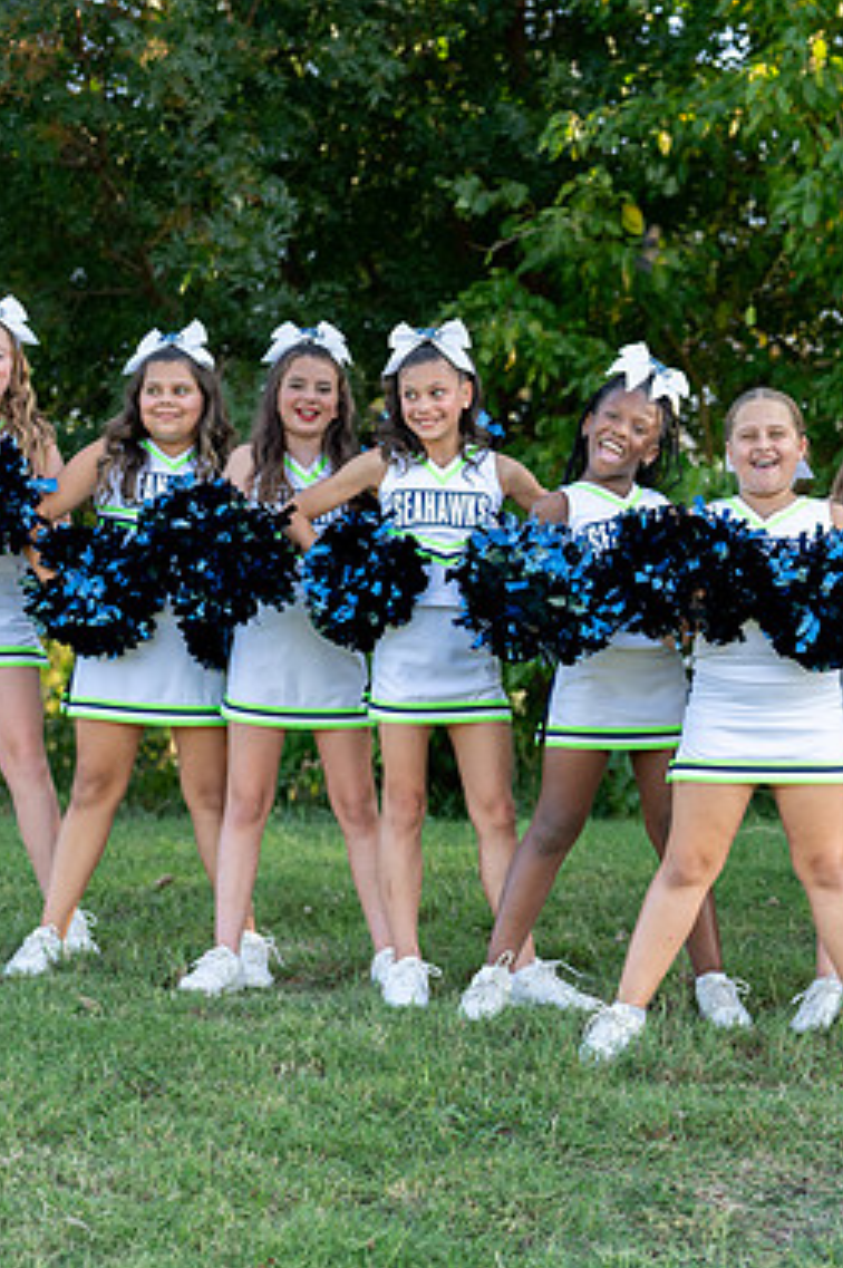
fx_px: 3237
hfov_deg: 14.7
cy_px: 706
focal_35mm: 92
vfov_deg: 22.1
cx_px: 788
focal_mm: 50
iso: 125
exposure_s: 1/640
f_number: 2.5
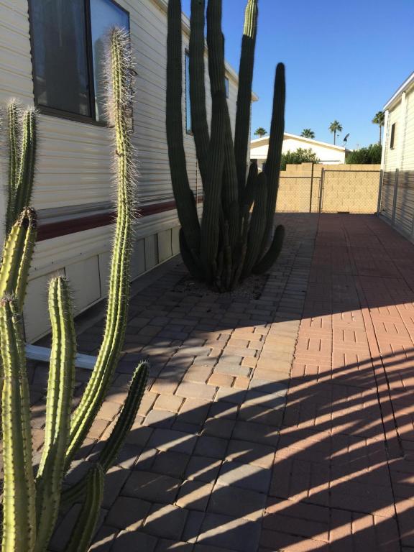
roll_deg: -1.0
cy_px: 276
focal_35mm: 29
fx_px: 462
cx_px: 207
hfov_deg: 48.2
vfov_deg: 61.7
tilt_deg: -12.0
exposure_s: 1/1412
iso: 32
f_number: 2.2
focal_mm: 4.15
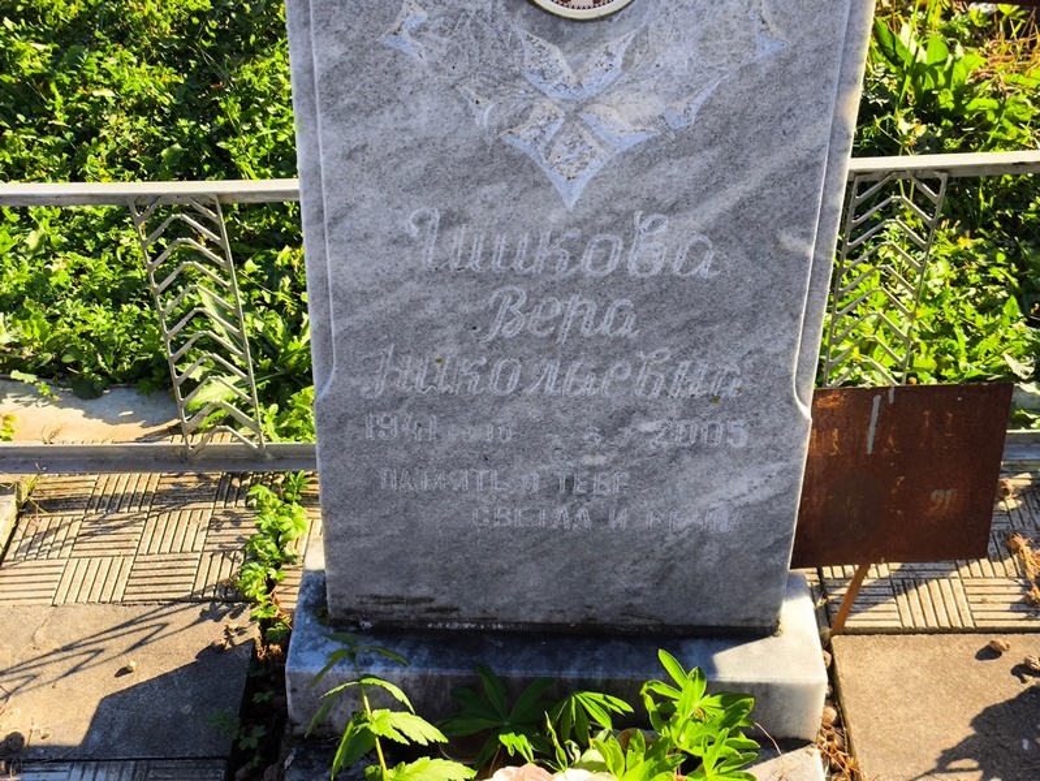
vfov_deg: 29.1
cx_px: 520
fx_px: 1503
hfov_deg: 38.2
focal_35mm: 50
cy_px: 390
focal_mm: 4.71
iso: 50
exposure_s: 1/491
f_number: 1.7
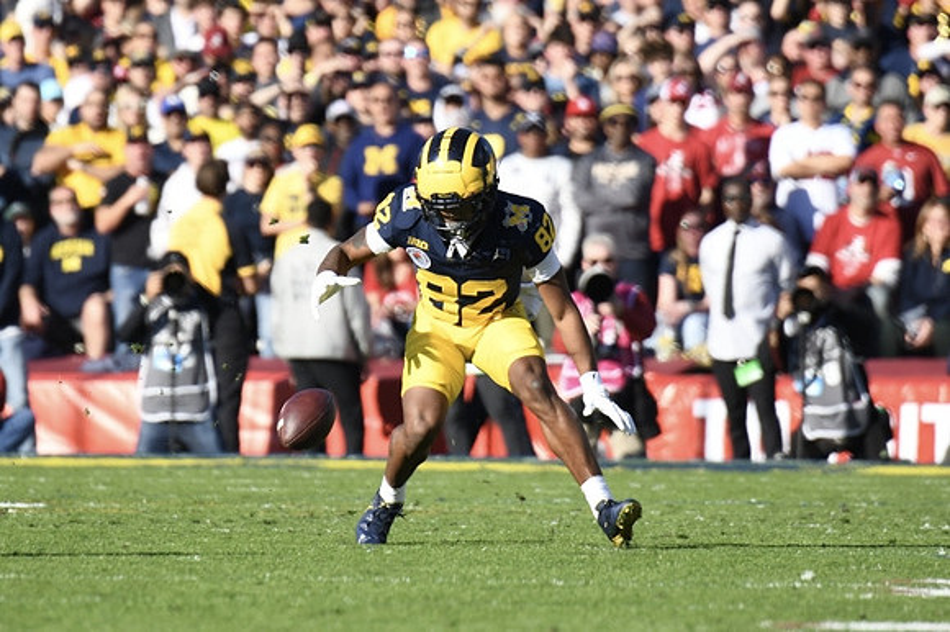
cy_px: 316
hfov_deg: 3.4
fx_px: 15824
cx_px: 475
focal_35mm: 600
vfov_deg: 2.3
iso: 320
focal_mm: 400
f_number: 5.6
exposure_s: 1/1000
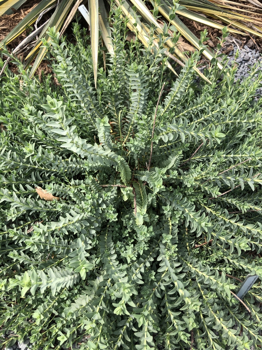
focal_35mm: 28
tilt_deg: -43.0
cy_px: 175
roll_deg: +0.1
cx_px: 131
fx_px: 283
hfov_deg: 49.7
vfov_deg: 63.4
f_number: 1.8
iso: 20
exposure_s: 1/585
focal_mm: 3.99
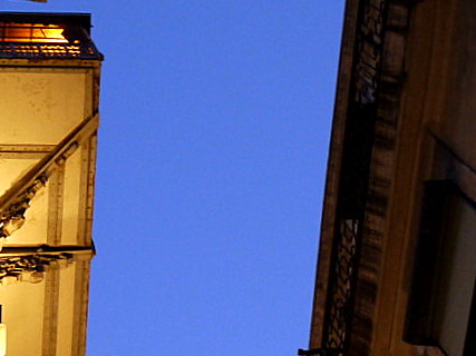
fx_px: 1732
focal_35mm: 126
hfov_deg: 15.3
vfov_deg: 11.5
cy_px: 427
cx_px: -43
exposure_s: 1/13
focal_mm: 21
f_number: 4.5
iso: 400
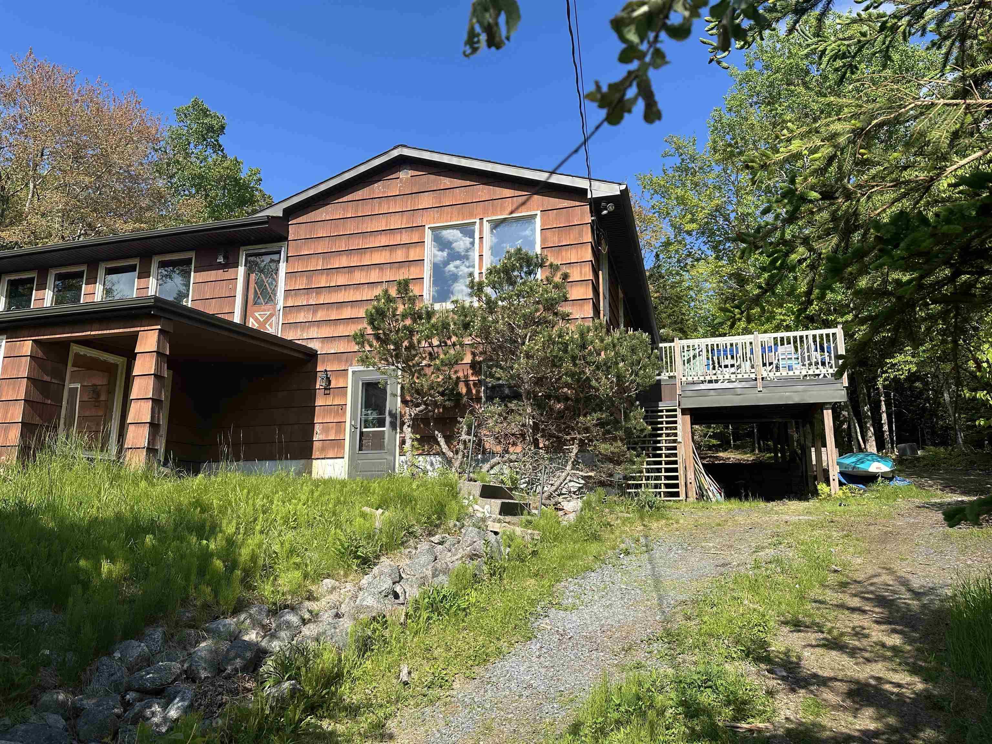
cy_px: 372
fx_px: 688
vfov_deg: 56.8
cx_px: 496
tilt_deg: +11.0
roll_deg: +0.2
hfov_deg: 71.6
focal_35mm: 24
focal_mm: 6.86
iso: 80
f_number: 1.78
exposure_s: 1/2732
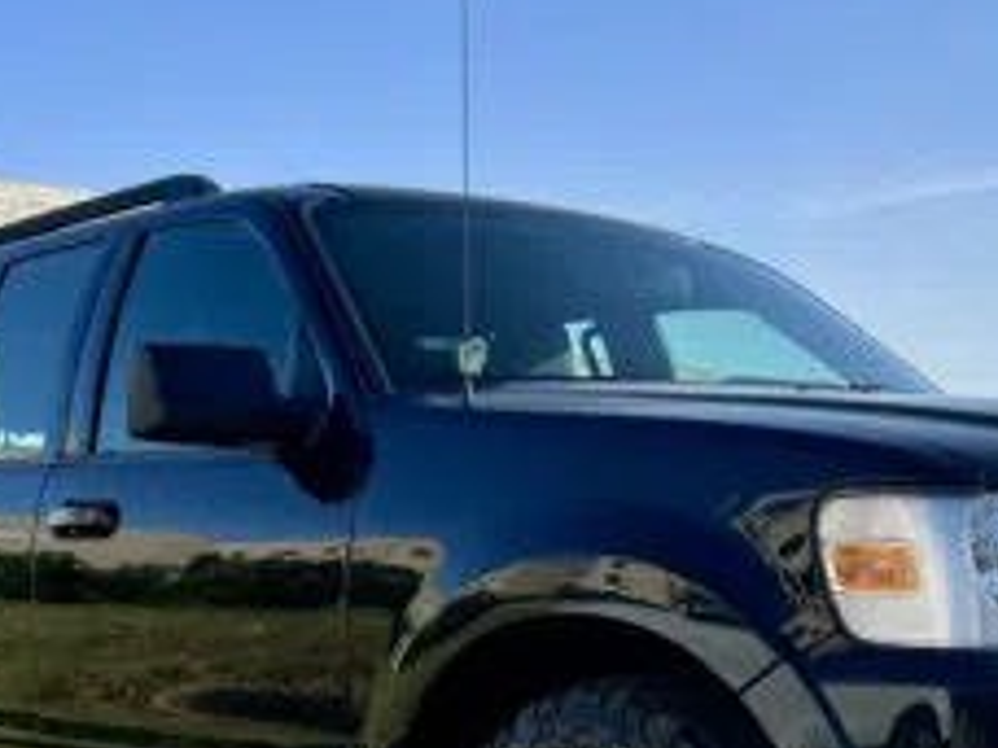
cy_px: 674
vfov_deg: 19.8
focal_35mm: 73
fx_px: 2105
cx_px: 670
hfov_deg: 26.5
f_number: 1.5
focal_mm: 5.7
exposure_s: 1/2404
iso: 50
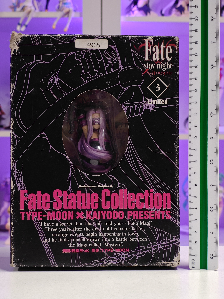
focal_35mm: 80
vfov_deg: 24.4
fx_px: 690
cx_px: 112
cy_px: 150
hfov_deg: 18.4
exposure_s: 1/14
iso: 400
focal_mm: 7.48
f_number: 2.4
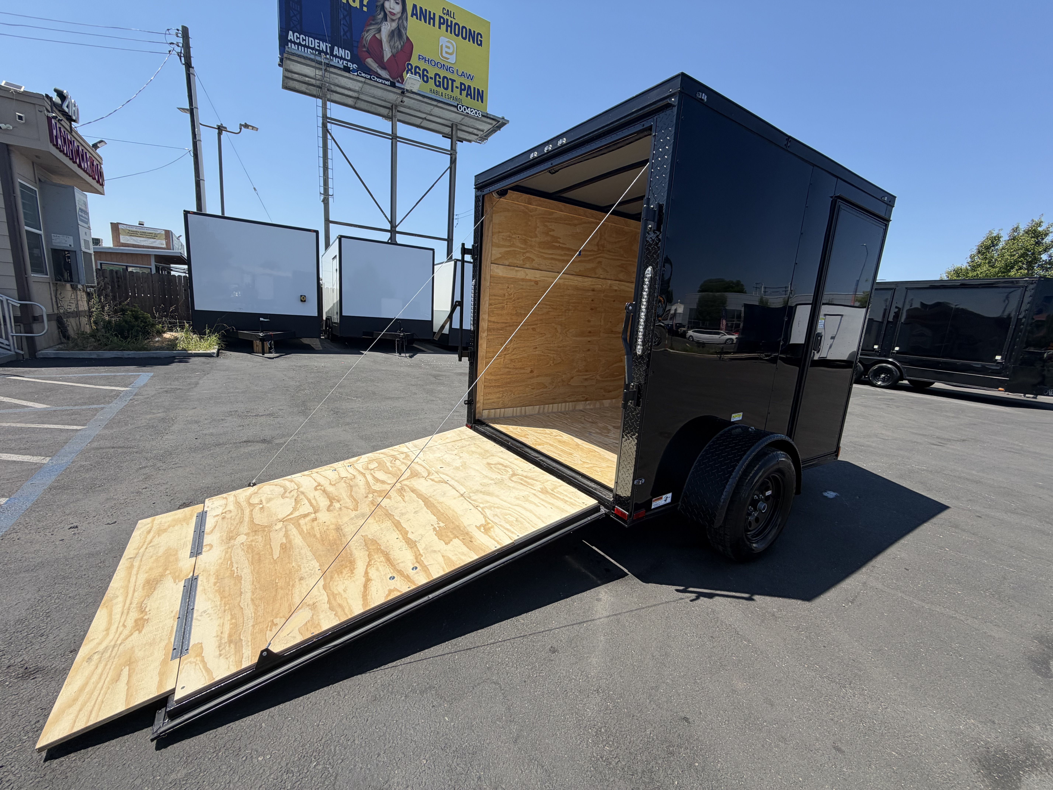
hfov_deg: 102.1
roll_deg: -3.0
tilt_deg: -10.5
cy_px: 395
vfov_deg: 85.7
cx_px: 526
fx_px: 426
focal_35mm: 14
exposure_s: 1/841
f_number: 2.2
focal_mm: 2.22
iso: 20
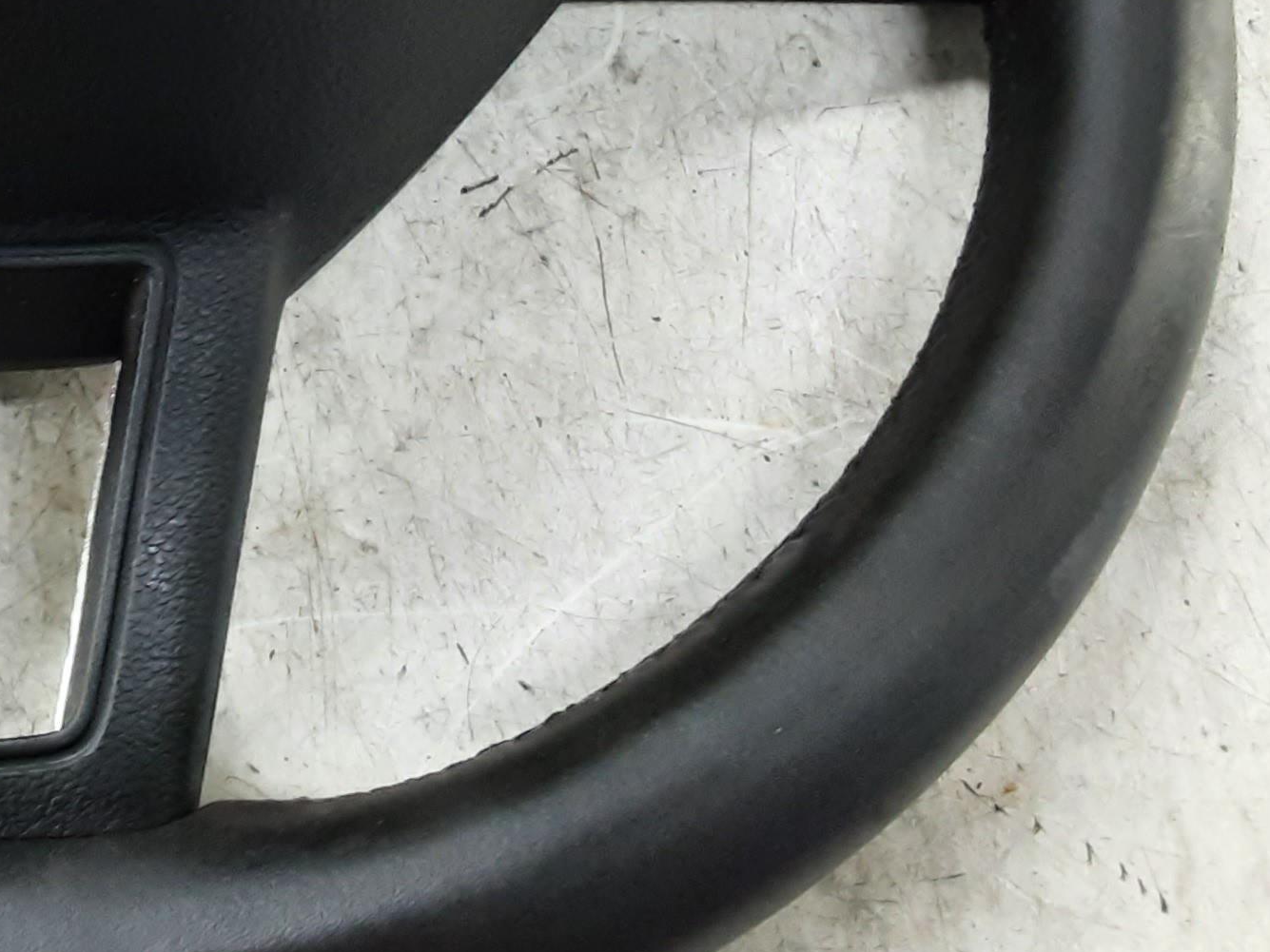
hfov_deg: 27.0
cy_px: -16
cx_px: -118
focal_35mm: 66
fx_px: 2421
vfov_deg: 21.4
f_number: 1.9
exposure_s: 1/50
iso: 160
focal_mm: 2.91
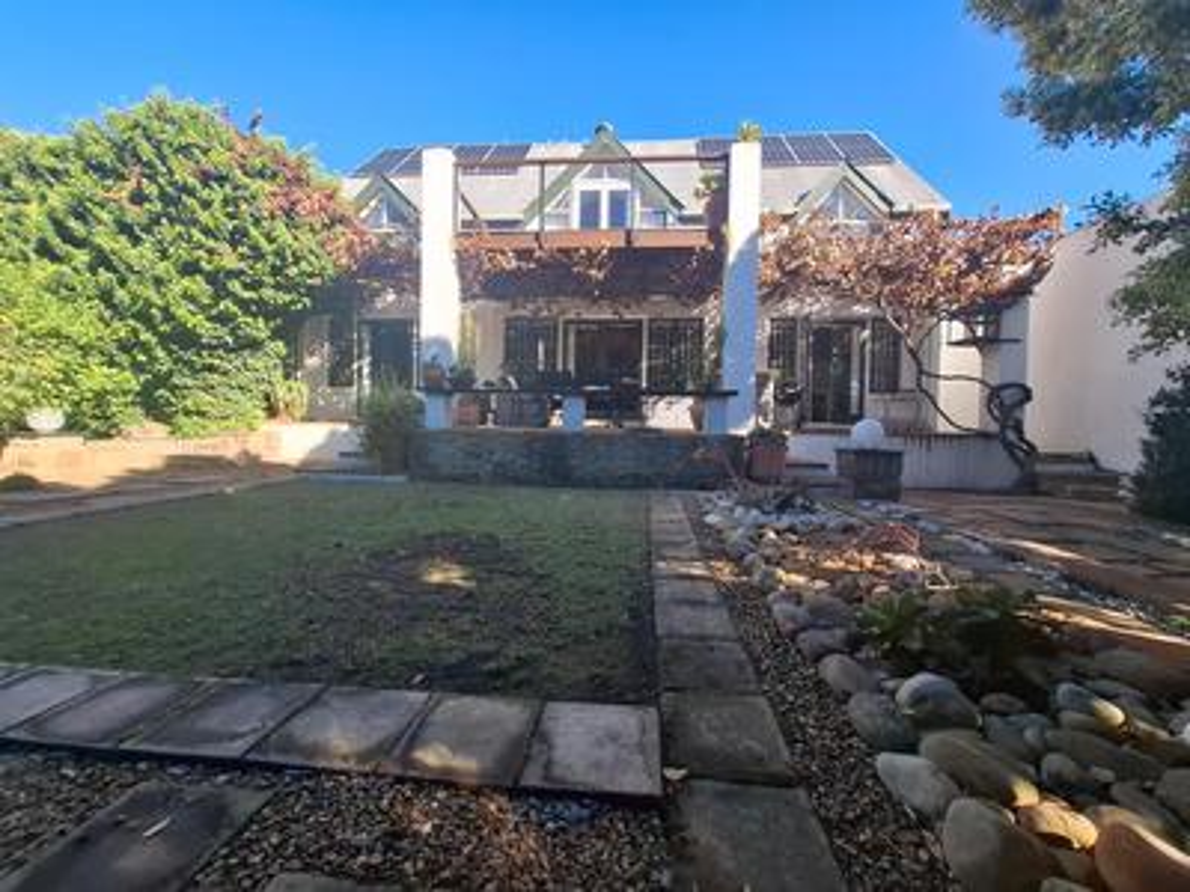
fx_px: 447
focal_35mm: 13
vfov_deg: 89.9
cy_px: 446
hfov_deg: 106.2
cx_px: 595
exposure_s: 1/350
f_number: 2.2
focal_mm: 1.74
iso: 40
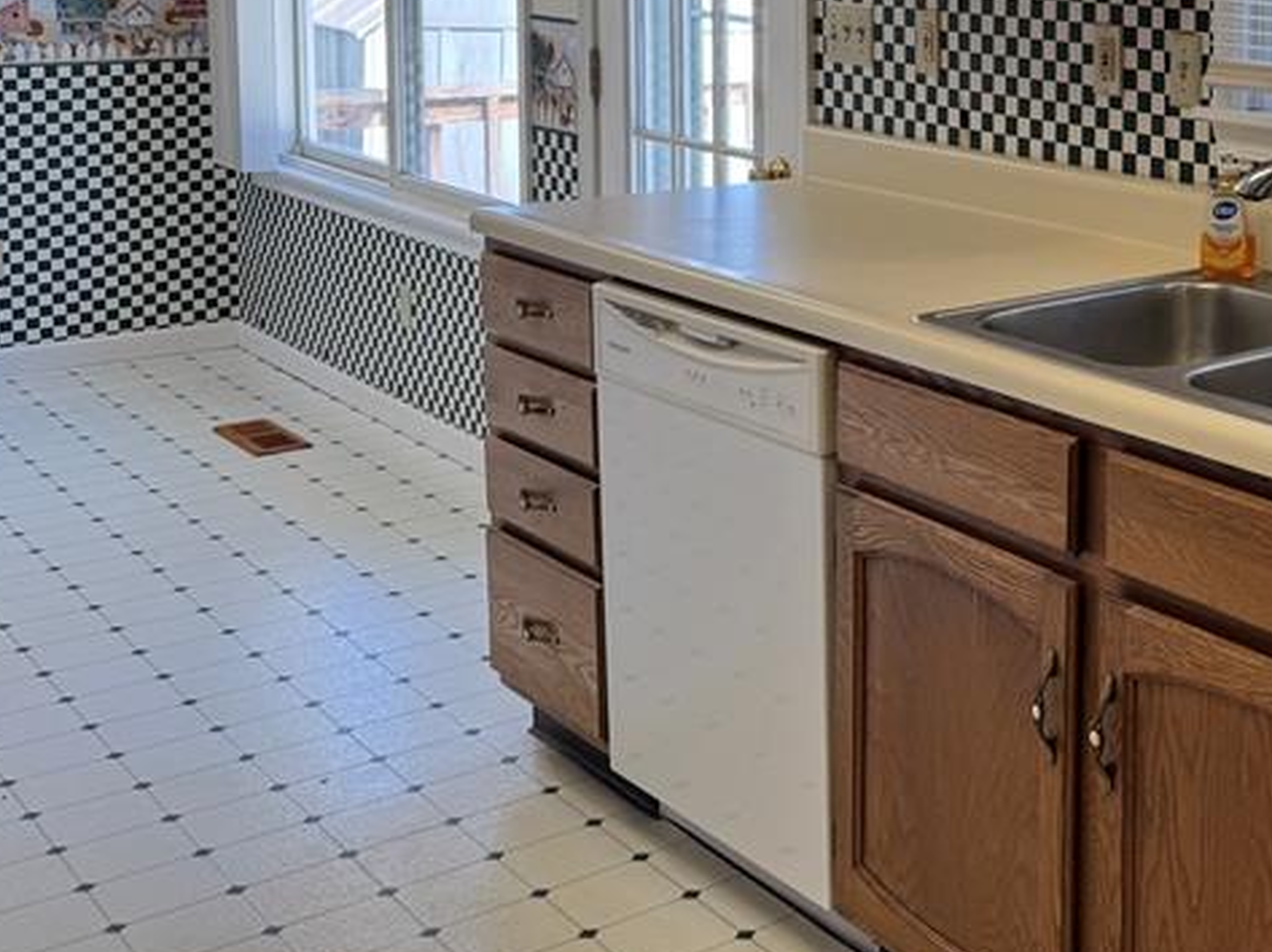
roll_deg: -1.2
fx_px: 1909
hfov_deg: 33.1
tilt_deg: -5.7
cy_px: 86
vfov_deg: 27.0
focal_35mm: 52
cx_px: 1337
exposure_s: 1/140
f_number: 1.78
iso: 64
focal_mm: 6.76
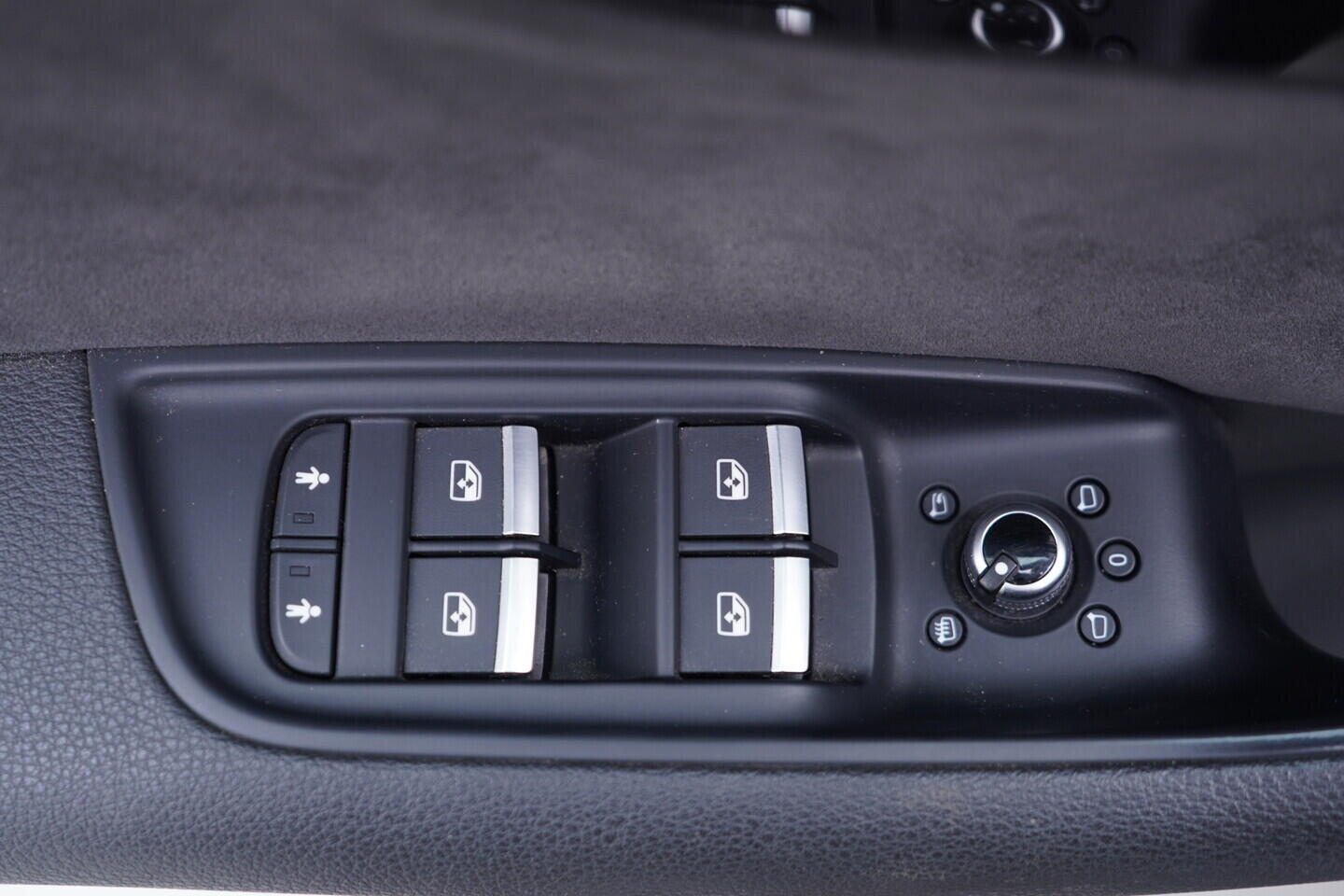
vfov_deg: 36.9
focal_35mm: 36
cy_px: 448
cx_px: 672
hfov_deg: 53.1
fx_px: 1344
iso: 250
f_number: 2.8
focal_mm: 24
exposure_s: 1/40
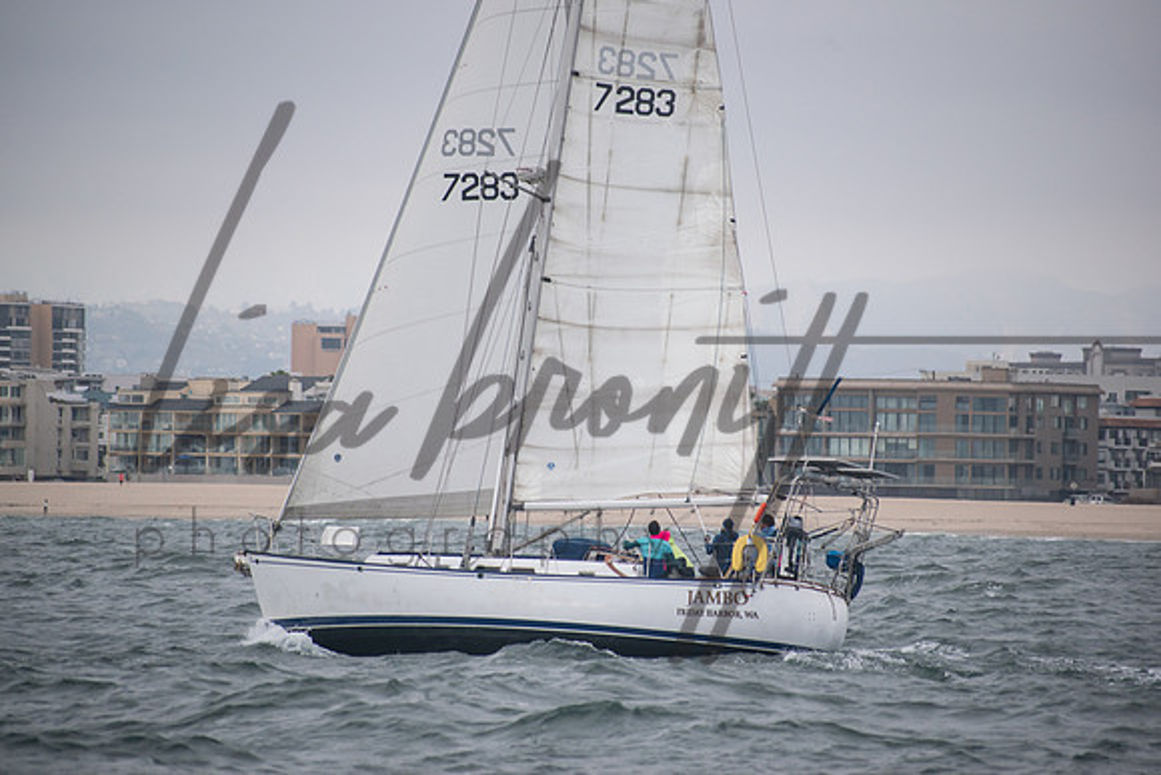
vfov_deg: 4.2
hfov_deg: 6.2
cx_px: 580
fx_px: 10644
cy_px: 388
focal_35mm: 330
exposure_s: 1/640
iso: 400
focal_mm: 220
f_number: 5.6
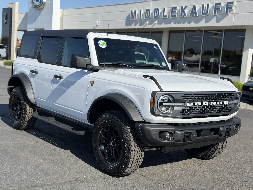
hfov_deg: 39.7
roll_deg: -4.3
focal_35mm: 48
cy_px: 95
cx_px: 126
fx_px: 351
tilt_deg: -6.3
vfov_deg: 30.3
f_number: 1.78
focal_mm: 6.76
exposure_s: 1/5208
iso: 64
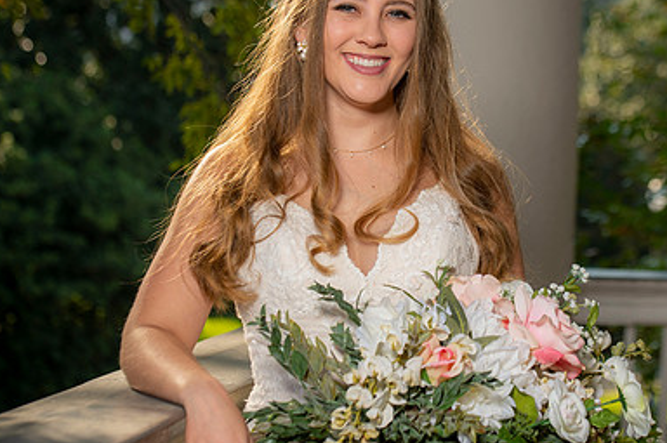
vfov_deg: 10.5
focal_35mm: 130
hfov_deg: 15.8
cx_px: 408
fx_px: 2406
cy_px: 191
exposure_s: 1/250
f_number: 5.6
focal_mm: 86
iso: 100
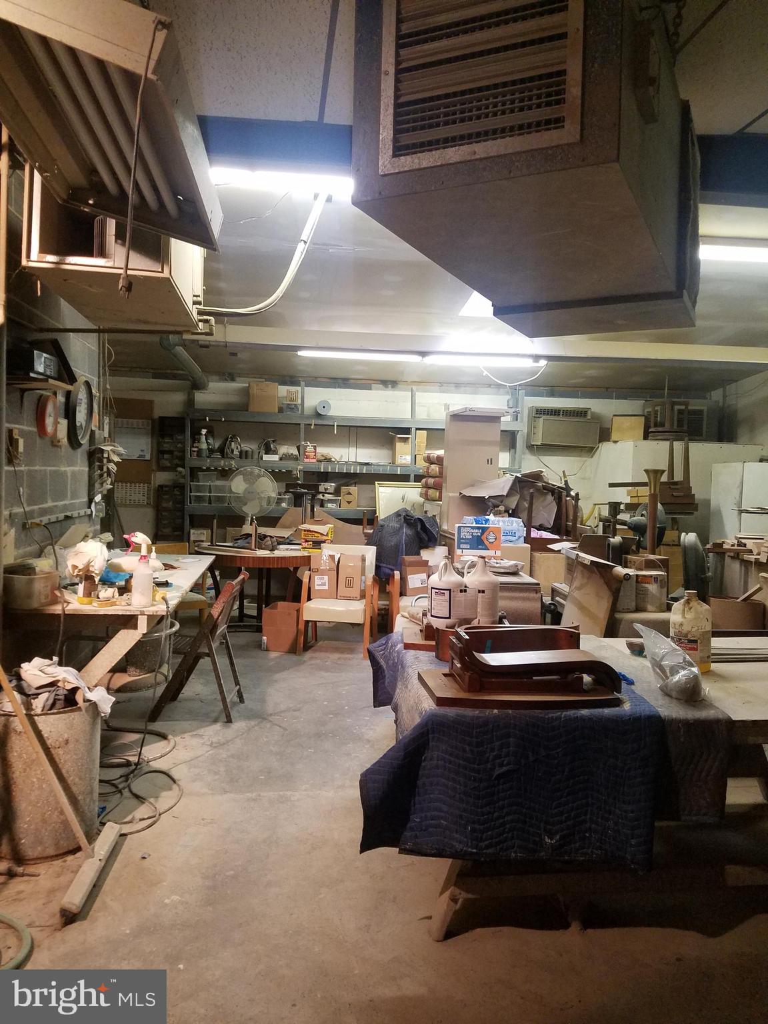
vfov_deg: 67.3
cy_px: 512
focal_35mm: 26
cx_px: 384
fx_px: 769
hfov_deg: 53.1
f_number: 1.7
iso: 250
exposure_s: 1/24
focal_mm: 4.2
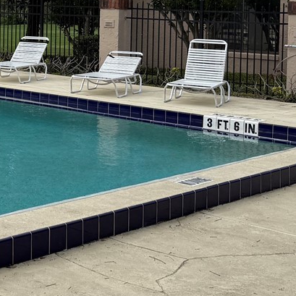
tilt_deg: -1.3
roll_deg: -1.2
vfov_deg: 20.3
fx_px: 803
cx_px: -134
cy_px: 9
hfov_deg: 18.7
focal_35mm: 83
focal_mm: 6.76
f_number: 1.78
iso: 100
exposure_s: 1/3953
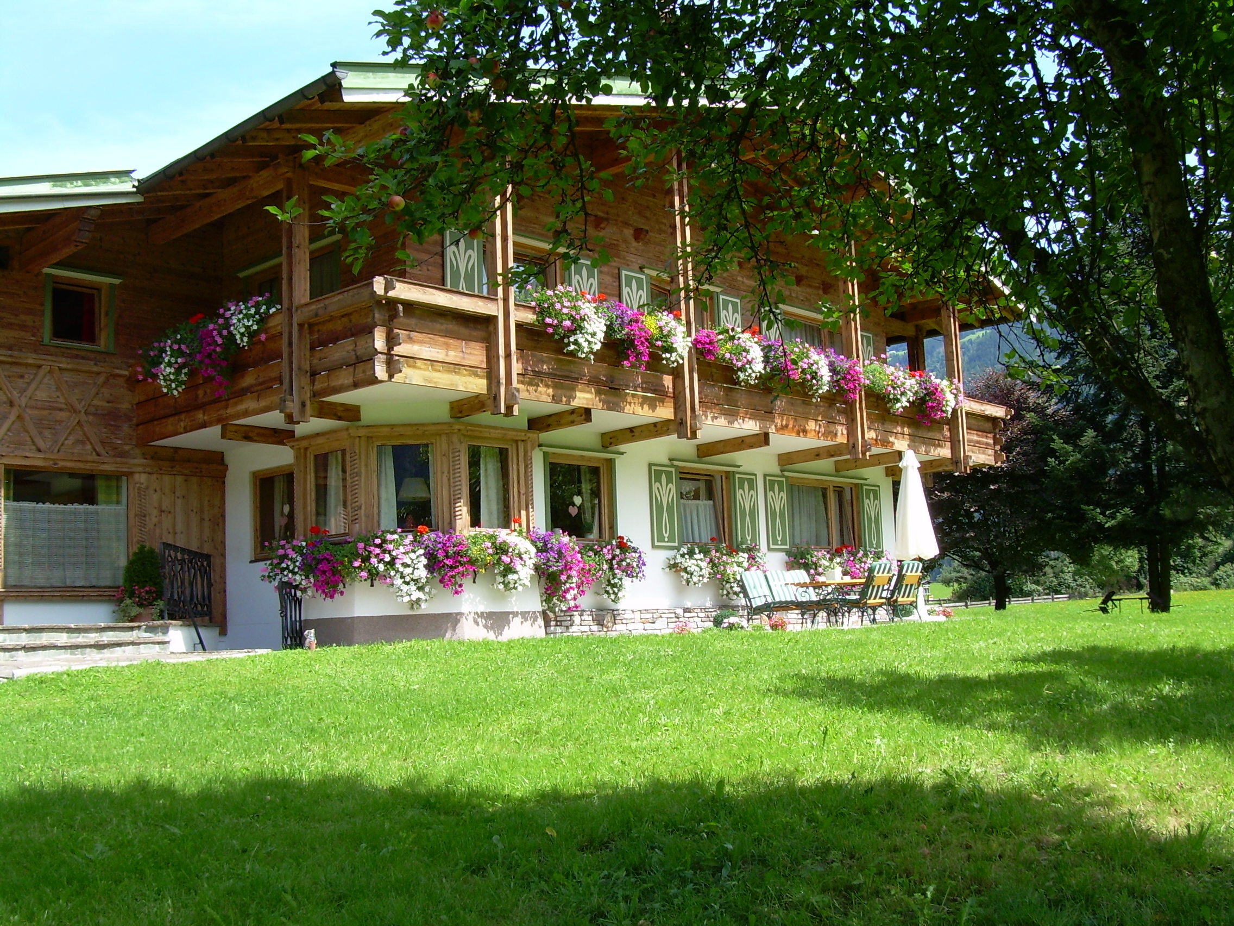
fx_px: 1355
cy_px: 463
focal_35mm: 38
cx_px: 617
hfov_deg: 49.0
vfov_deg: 37.7
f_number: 4.6
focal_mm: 6.3
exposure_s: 1/149
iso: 50
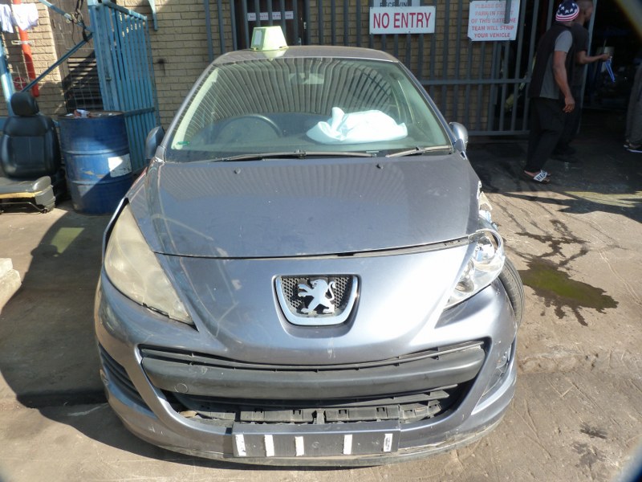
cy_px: 241
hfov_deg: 69.4
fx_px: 464
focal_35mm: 25
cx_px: 321
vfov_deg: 54.9
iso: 125
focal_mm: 4.5
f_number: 4
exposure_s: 1/160
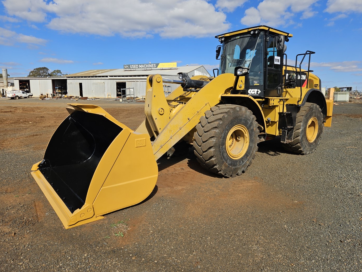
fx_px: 251
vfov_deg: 56.8
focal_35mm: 24
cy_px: 134
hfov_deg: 71.6
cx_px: 183
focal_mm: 5.4
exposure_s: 1/2391
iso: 25
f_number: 1.8
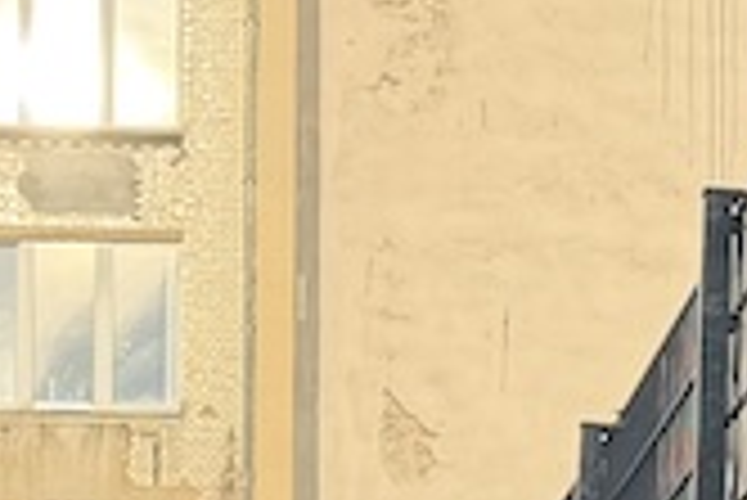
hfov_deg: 11.4
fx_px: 3738
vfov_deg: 7.5
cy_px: 725
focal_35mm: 180
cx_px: 414
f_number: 1.78
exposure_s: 1/2299
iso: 80
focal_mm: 6.76
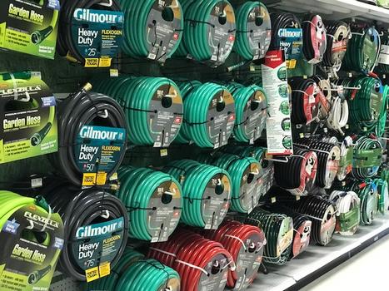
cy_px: 146
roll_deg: -1.7
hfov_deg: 33.8
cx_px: 194
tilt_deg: -7.1
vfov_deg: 25.6
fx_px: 640
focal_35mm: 57
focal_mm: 6.6
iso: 640
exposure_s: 1/60
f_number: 2.8
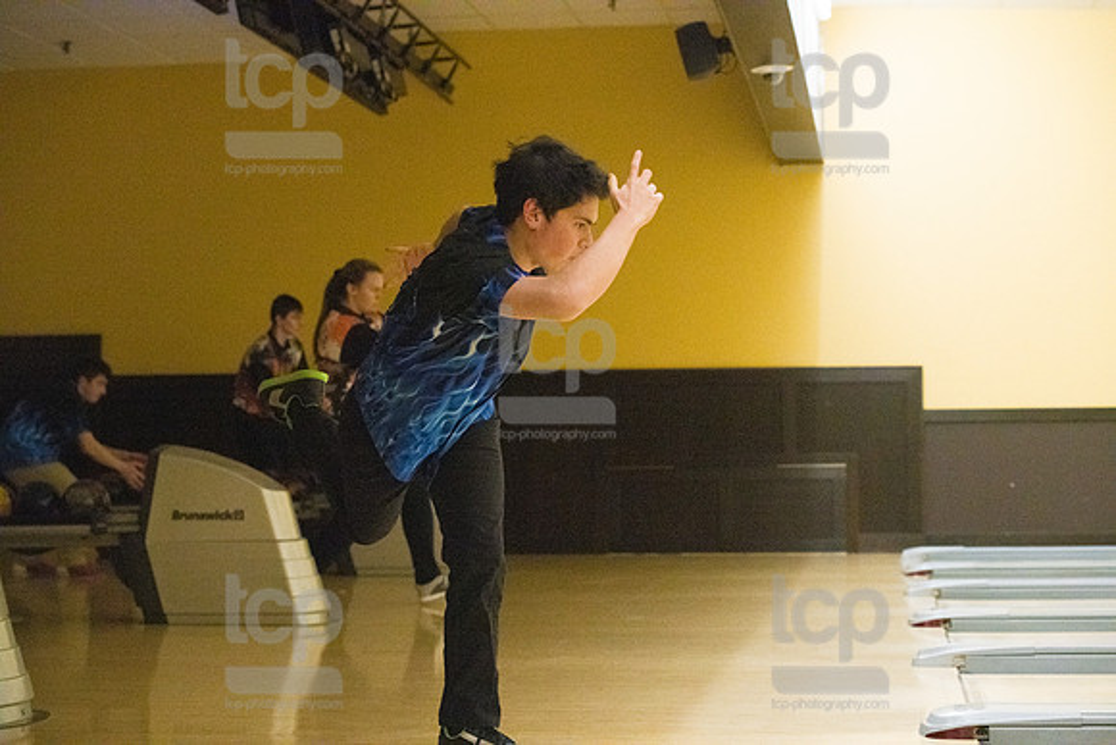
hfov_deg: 28.8
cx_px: 558
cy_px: 372
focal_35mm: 70
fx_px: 2170
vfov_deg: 19.5
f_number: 4.5
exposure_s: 1/1000
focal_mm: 70
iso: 10000
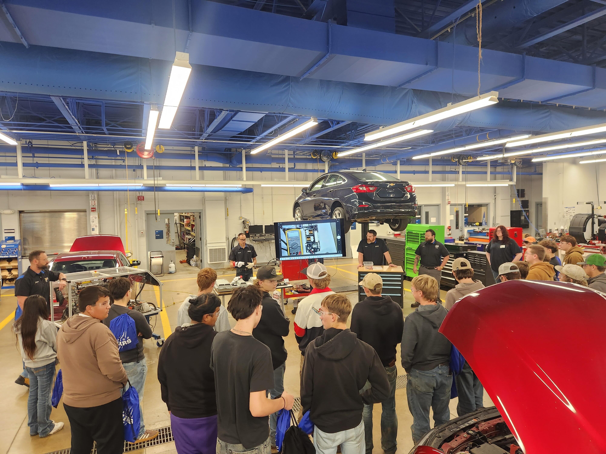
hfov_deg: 73.9
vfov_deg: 58.9
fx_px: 403
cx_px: 303
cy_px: 227
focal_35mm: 23
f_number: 1.8
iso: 320
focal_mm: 5.4
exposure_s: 1/120
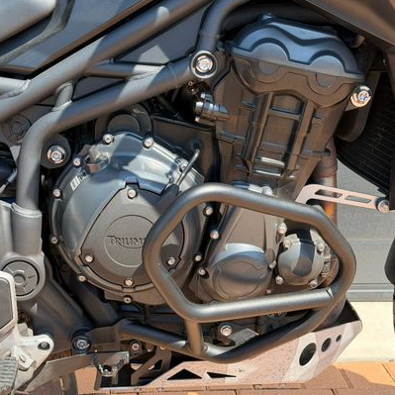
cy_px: 182
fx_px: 878
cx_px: 169
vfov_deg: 25.4
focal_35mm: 68
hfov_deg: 25.3
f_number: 1.78
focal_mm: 6.76
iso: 64
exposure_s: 1/733
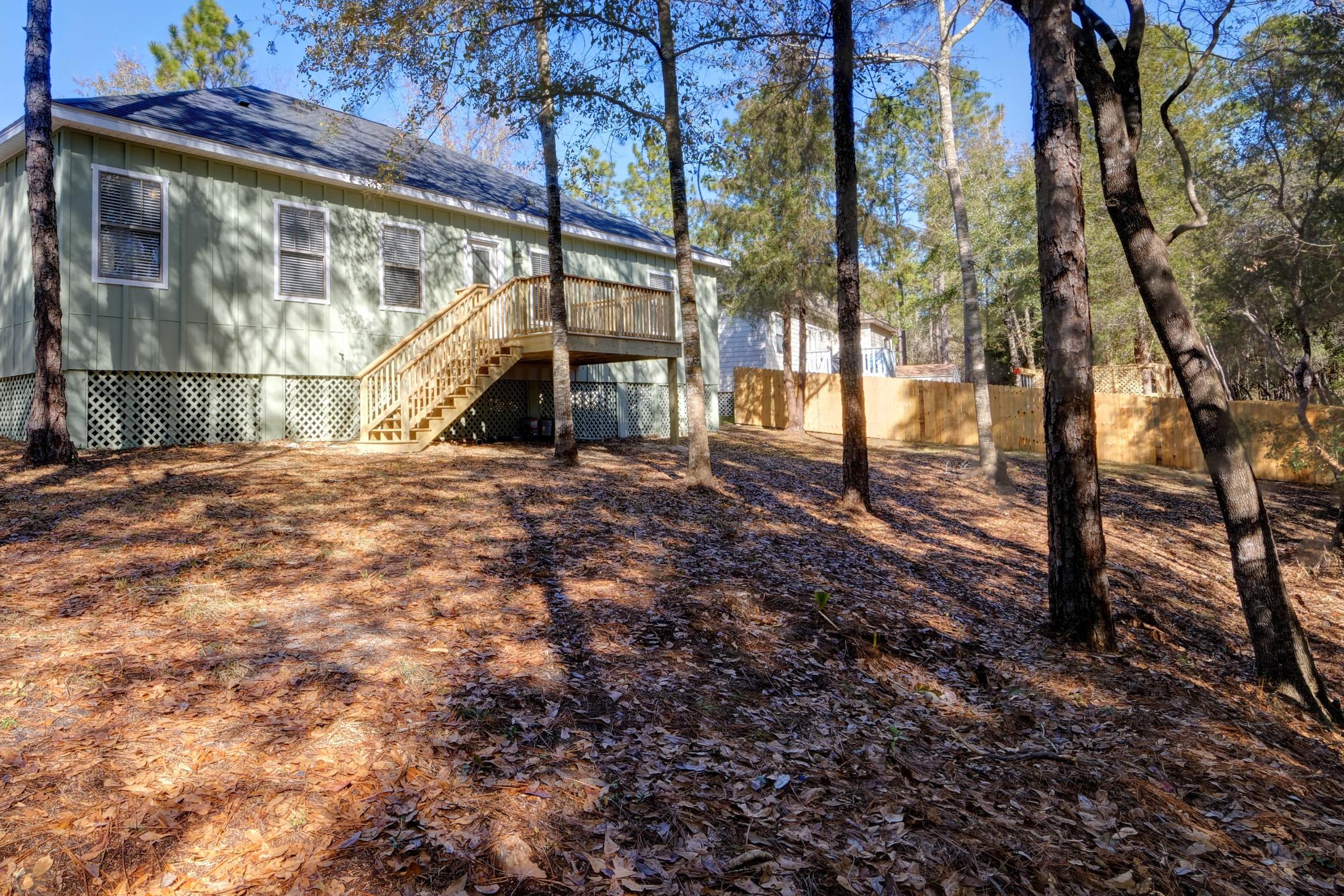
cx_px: 573
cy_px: 359
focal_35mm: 22
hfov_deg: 78.1
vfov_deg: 56.8
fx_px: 821
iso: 100
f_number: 20
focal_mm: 11
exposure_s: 1/125
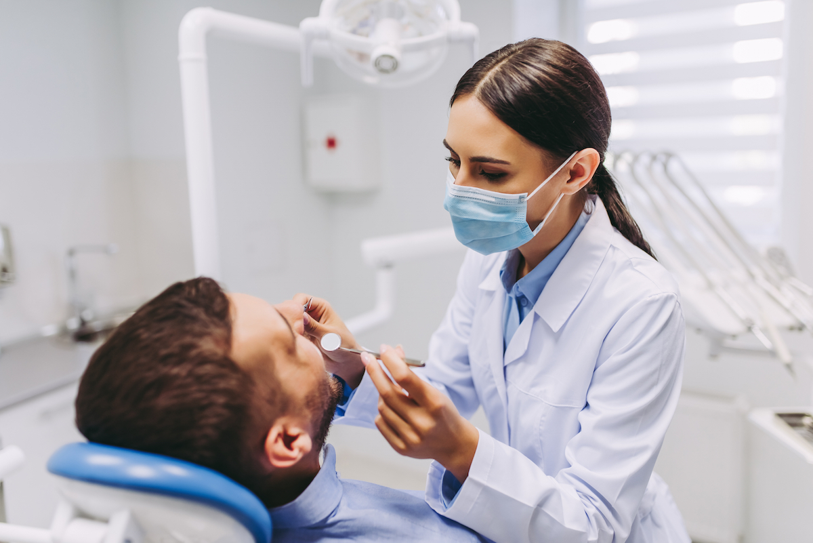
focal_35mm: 35
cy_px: 272
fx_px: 791
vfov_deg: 37.9
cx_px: 406
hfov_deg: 54.4
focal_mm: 35
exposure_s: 1/200
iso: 500
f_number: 2
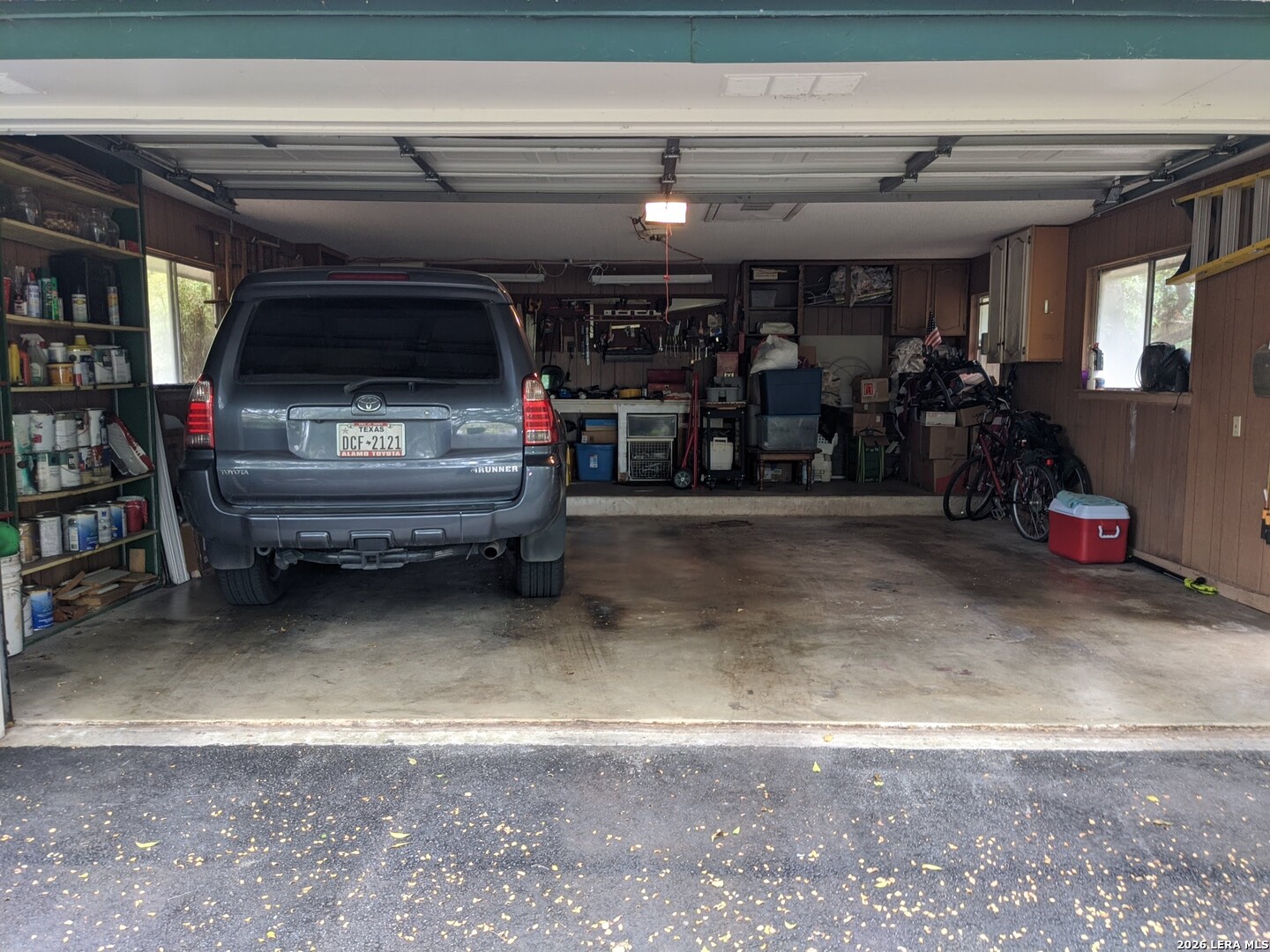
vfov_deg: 51.4
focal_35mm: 27
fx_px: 991
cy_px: 476
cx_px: 635
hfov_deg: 65.3
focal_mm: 4.38
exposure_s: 1/24
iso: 55
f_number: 1.73
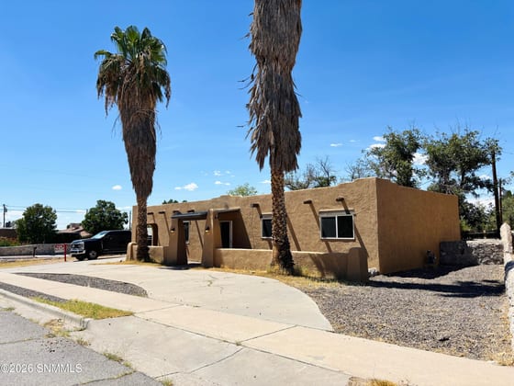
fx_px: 386
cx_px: 257
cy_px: 193
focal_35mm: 26
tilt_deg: +6.2
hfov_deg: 67.3
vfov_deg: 53.1
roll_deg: +1.5
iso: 50
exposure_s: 1/4255
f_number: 1.6
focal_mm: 5.96
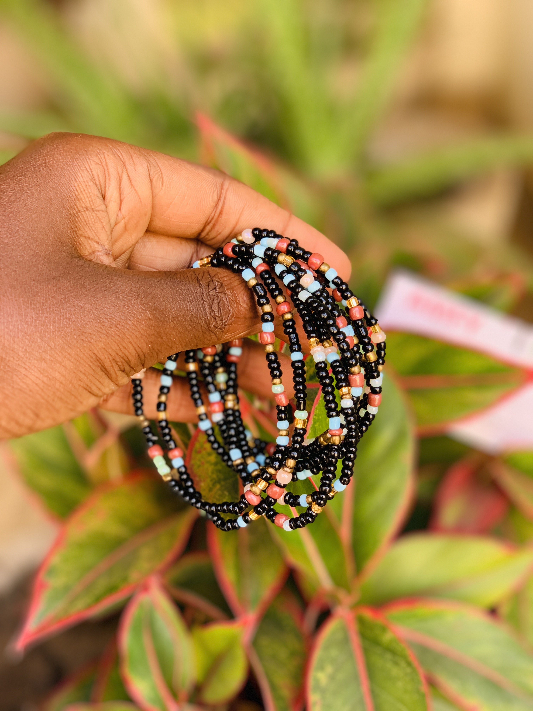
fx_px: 1068
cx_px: 266
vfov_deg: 36.8
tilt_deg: -25.3
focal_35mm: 52
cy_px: 356
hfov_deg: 28.0
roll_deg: +5.5
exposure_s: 1/122
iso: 64
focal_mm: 6
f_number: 2.4
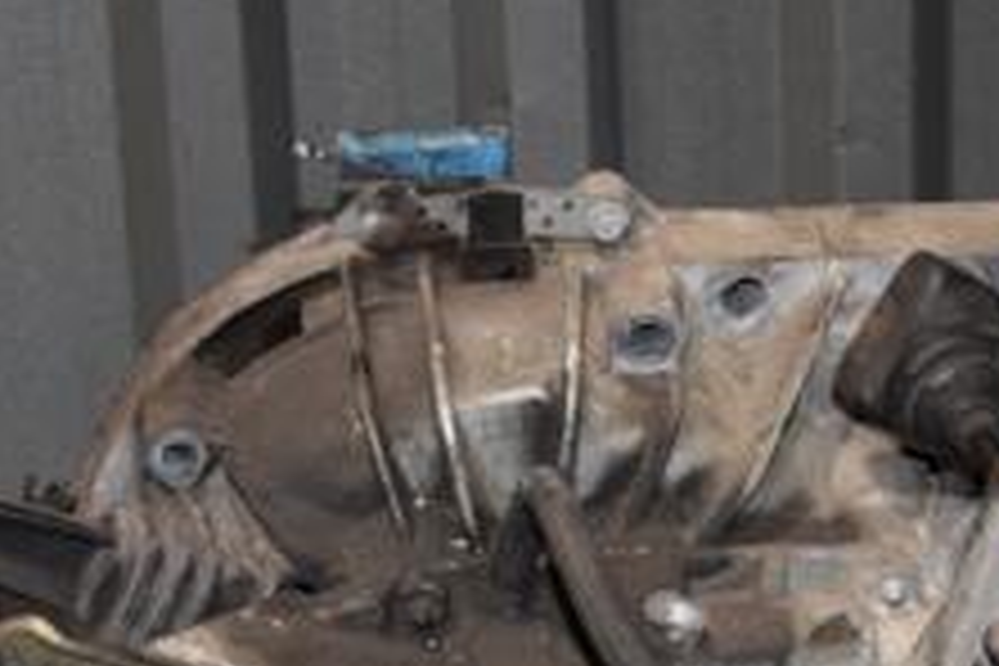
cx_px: 396
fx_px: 3829
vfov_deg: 9.9
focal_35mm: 138
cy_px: 662
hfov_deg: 14.9
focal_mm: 34
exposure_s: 1/60
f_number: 5
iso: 800
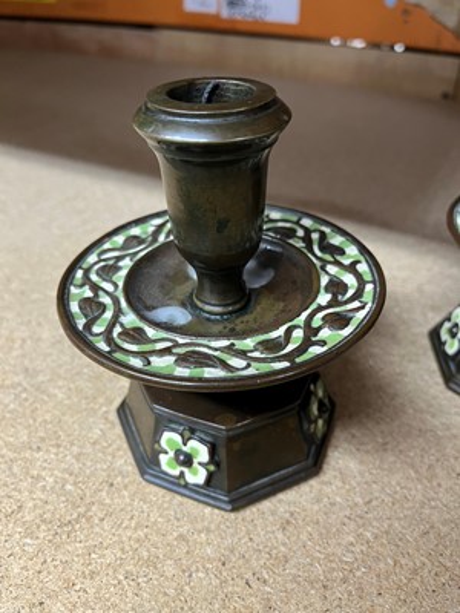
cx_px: 230
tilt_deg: -38.8
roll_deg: +1.2
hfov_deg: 53.1
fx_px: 461
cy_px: 306
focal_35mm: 26
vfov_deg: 67.3
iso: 200
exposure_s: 1/50
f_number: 1.6
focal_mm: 5.1
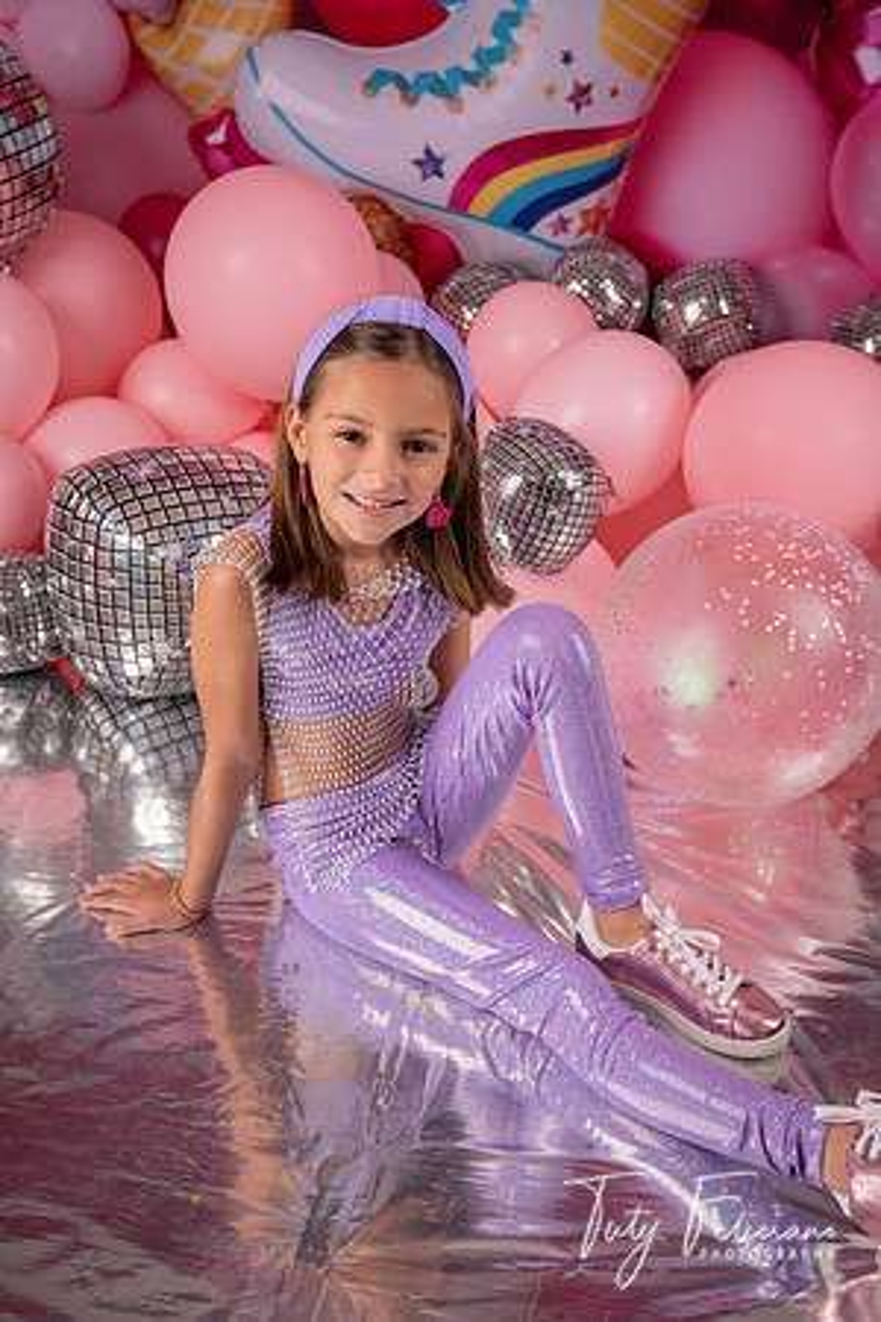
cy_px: 661
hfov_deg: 31.2
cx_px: 440
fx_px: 1578
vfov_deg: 45.4
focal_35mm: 43
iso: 160
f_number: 5
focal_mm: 43
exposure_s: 1/100
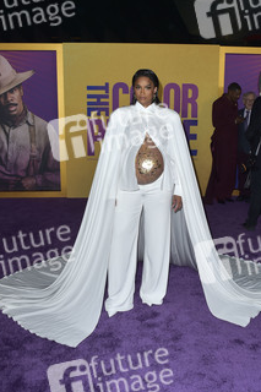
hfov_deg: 33.3
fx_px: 435
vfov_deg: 48.5
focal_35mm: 40
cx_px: 146
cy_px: 194
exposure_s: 1/250
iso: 320
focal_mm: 32
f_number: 6.3
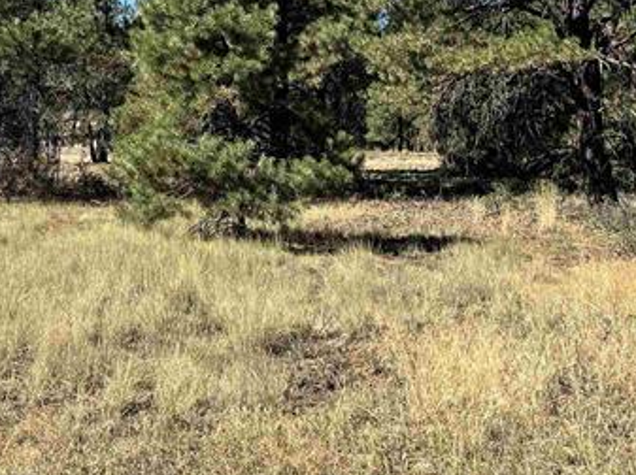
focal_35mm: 73
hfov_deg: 26.4
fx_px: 1340
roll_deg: -2.3
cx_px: 168
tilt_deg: +10.8
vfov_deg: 19.1
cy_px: -77
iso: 80
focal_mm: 6.76
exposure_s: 1/2833
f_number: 1.78
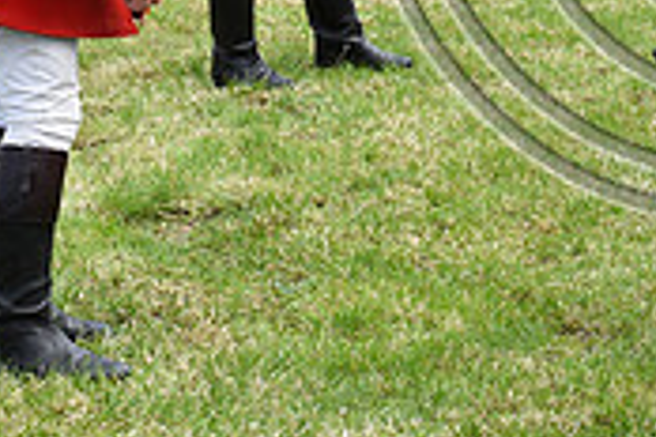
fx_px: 3043
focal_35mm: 167
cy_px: -211
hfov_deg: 12.1
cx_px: 709
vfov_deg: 8.1
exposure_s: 1/1250
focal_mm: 50
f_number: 10
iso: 1250
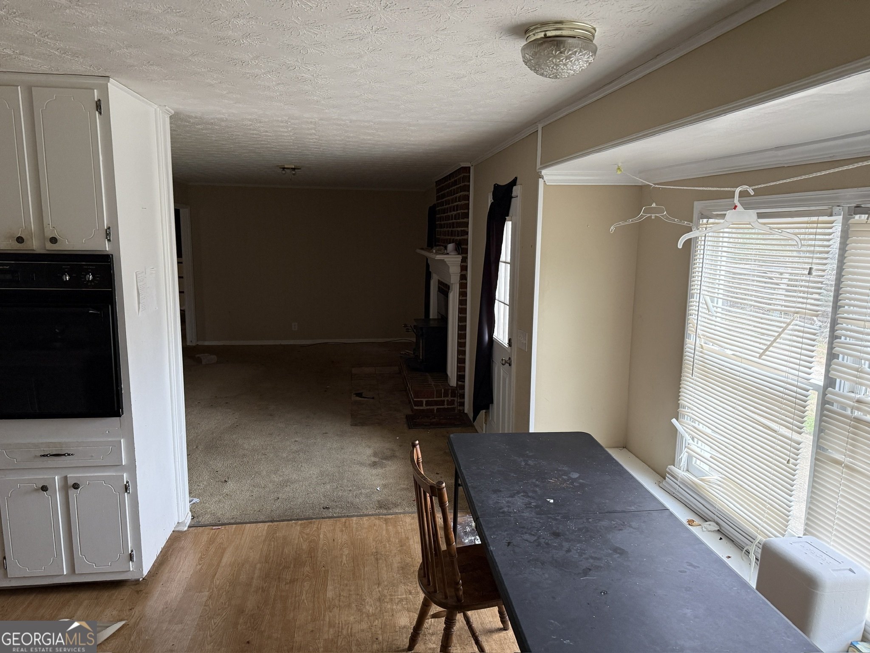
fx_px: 603
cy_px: 326
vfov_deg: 56.8
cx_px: 435
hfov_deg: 71.6
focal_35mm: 24
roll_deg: -0.8
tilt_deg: -7.9
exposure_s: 1/60
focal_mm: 6.76
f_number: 1.78
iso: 250
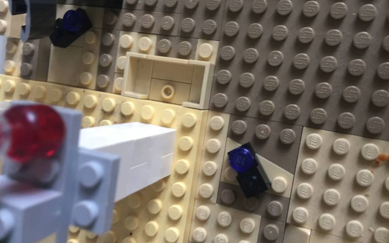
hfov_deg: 61.2
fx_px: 329
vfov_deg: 40.6
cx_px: 195
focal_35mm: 31
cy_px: 117
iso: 80
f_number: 2.2
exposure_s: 1/33
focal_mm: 4.15
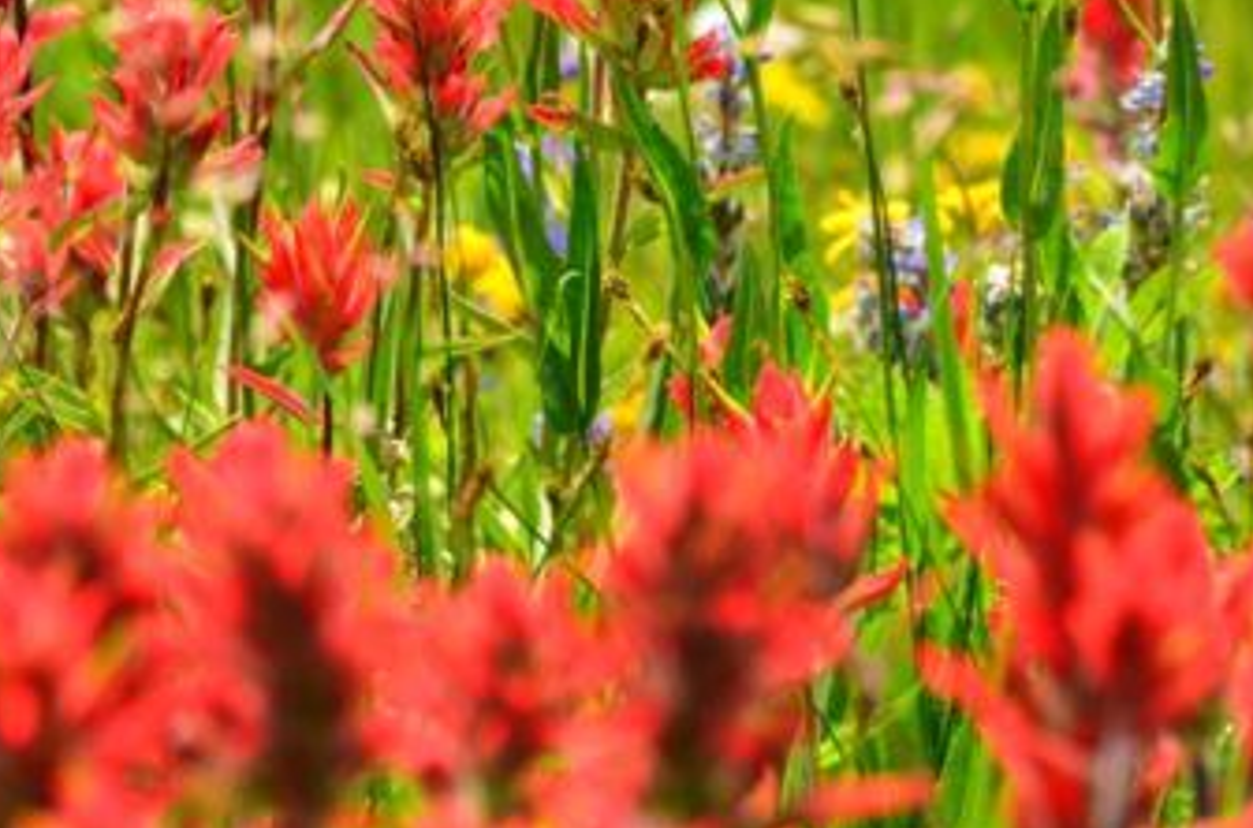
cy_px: 54
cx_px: 779
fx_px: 19818
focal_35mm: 571
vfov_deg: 2.4
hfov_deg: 3.6
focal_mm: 200
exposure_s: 1/125
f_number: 11
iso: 125
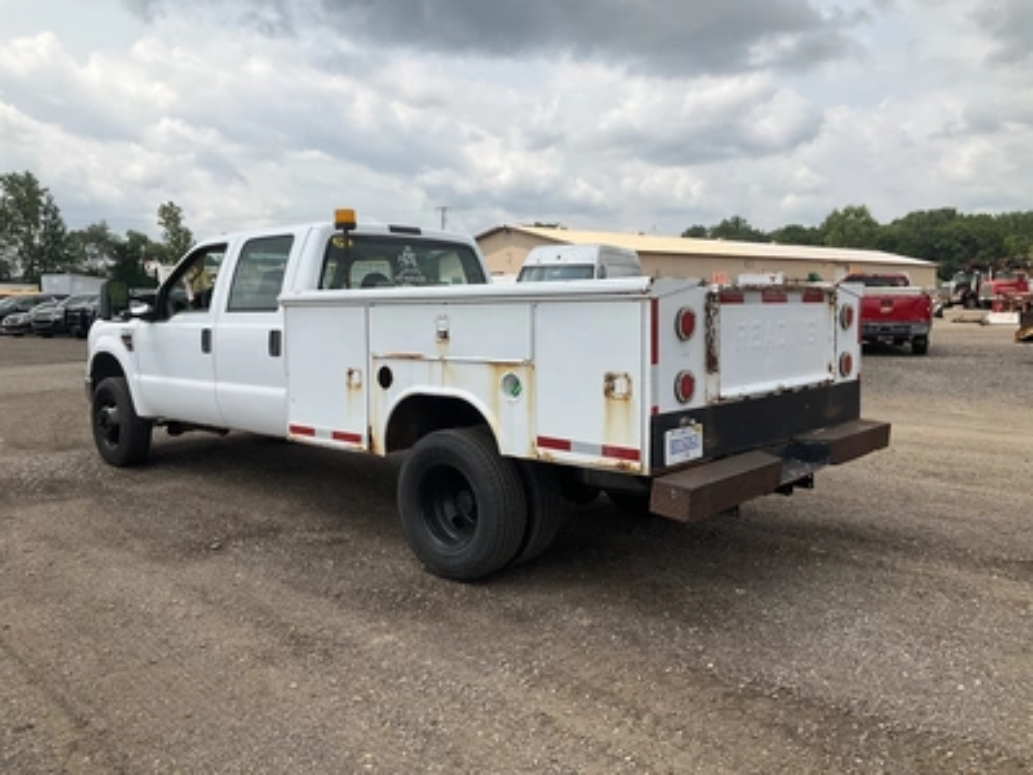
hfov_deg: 61.7
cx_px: 516
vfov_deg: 48.2
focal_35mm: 29
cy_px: 388
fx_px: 865
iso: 25
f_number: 1.8
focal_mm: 3
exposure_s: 1/2427
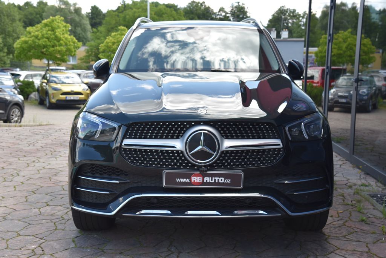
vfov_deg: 26.0
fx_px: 558
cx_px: 193
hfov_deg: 38.2
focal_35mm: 52
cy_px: 129
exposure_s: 1/200
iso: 500
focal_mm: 52
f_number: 7.1
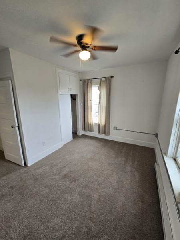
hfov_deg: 89.9
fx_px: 90
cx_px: 90
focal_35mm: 13
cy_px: 120
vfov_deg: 106.2
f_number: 2.2
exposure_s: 1/60
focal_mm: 2.2
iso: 64
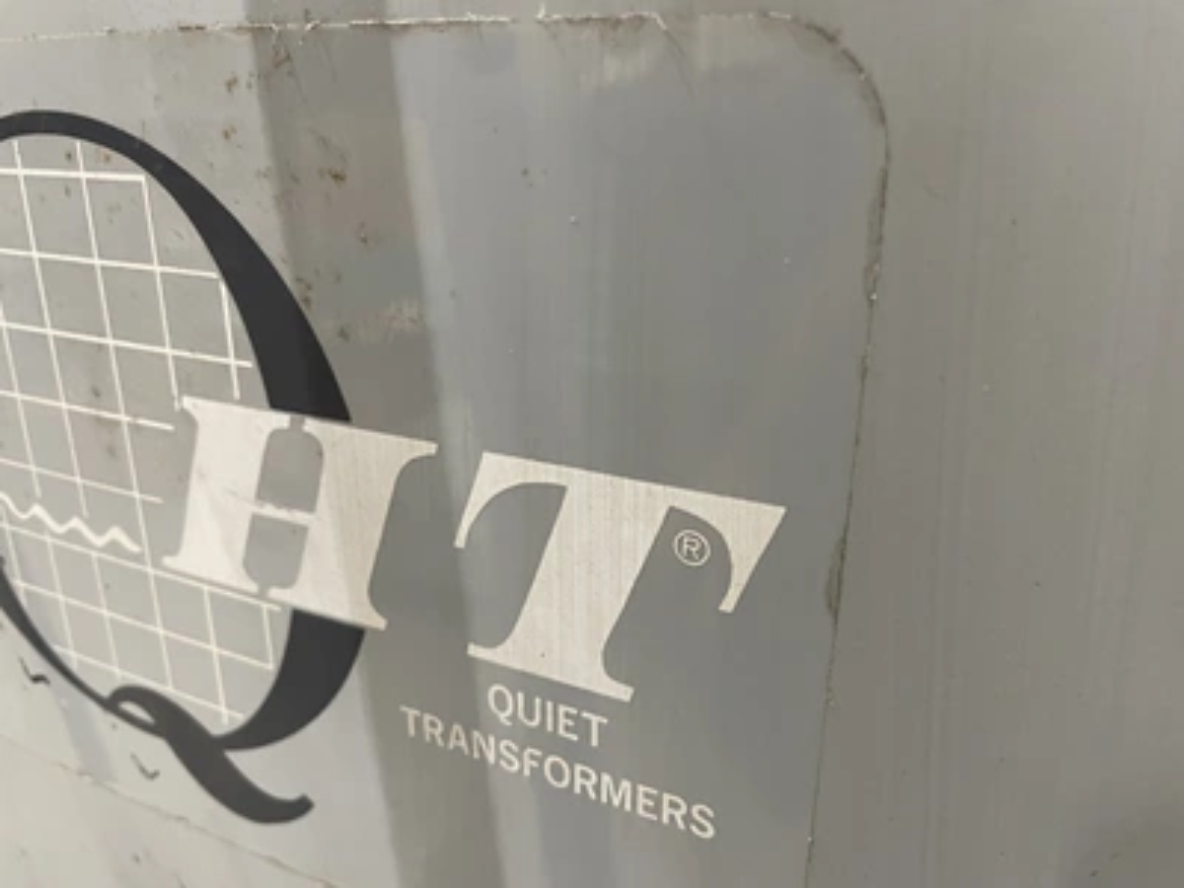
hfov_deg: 67.3
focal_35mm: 26
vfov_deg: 53.1
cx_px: 592
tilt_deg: -22.8
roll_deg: +4.8
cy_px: 444
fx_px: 889
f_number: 1.6
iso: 500
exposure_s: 1/60
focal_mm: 4.2
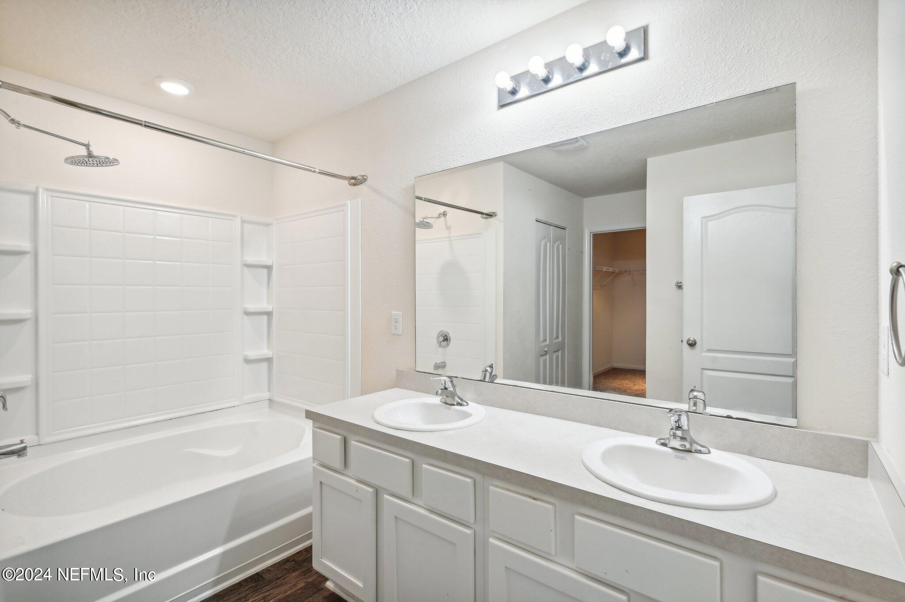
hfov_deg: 95.0
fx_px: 414
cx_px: 452
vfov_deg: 72.0
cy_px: 301
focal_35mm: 16
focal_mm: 16.5
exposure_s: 1/20
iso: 400
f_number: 8
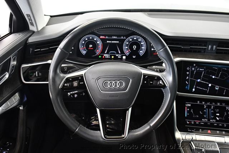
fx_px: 229
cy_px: 76
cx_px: 114
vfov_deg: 36.9
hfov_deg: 53.1
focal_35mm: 36
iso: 3200
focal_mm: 18
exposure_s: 1/80
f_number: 3.5
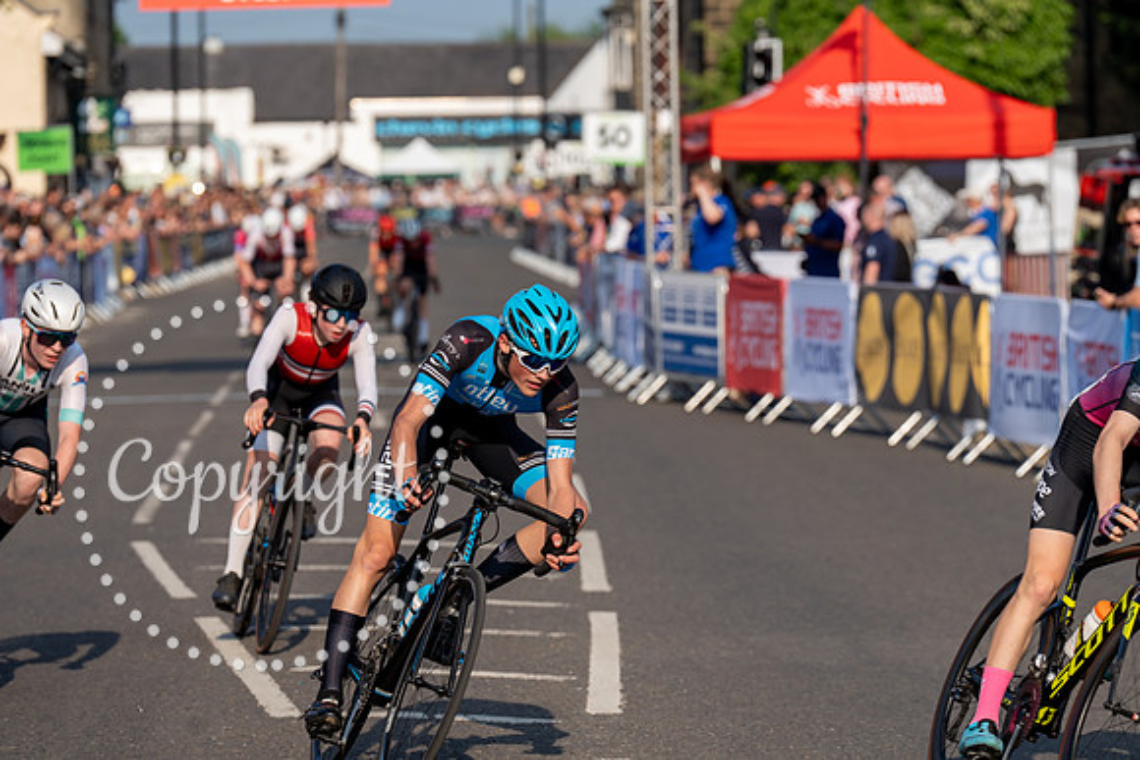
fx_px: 5859
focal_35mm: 185
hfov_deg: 11.1
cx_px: 570
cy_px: 380
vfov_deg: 7.4
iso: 160
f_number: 5
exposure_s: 1/1000
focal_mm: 185
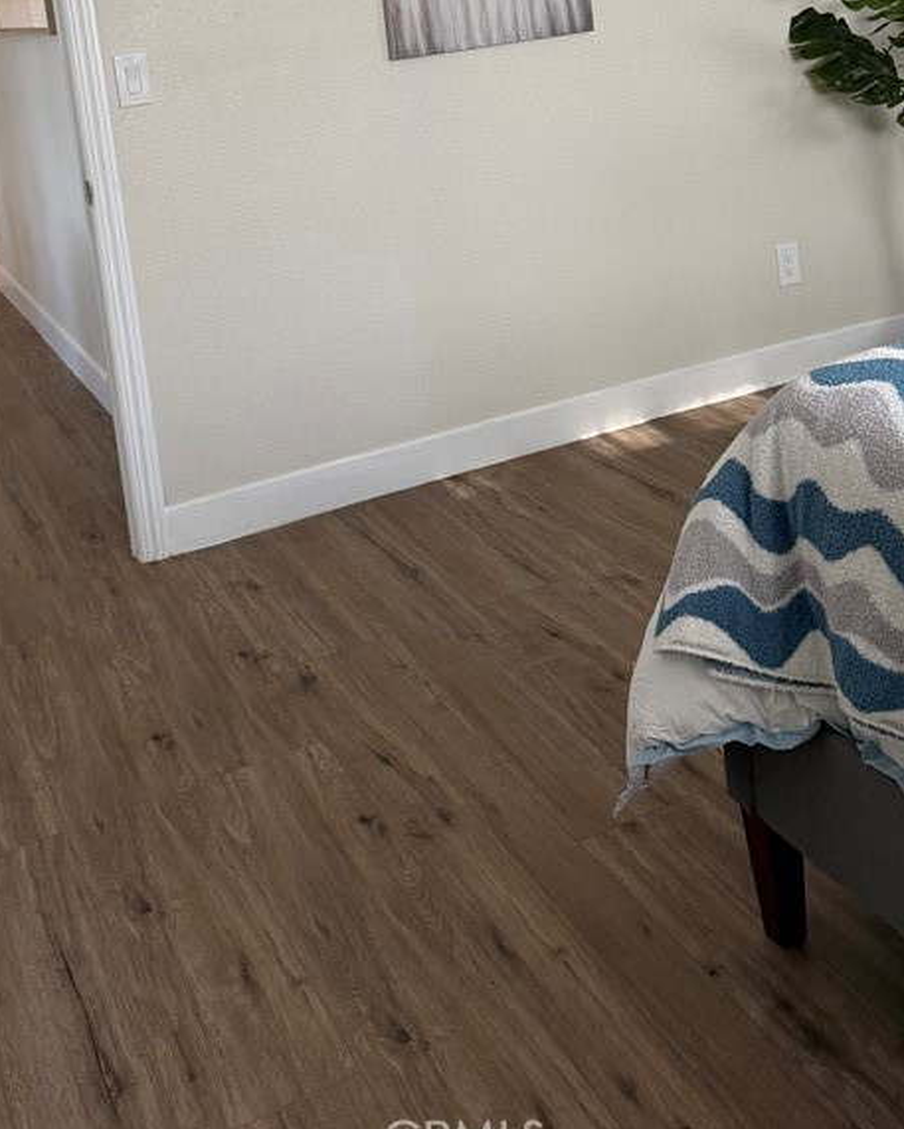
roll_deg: +6.7
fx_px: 1404
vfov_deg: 41.0
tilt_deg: -9.0
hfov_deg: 35.7
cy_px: 154
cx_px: 463
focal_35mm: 42
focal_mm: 6.76
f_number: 1.78
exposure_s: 1/60
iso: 250
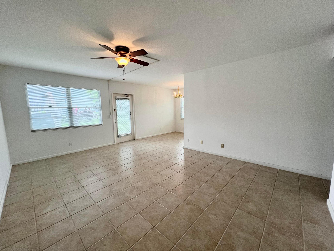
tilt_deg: -6.7
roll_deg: +1.4
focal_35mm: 13
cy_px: 126
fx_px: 125
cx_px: 167
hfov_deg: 106.2
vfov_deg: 89.9
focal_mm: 1.57
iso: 125
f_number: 1.8
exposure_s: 1/120
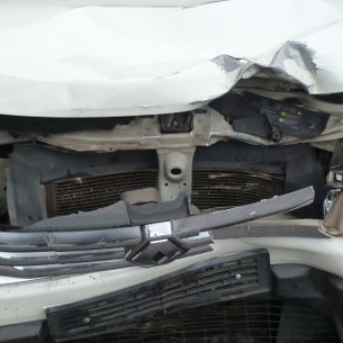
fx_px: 650
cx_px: 153
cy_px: 168
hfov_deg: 29.5
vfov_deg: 29.6
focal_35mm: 58
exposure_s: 1/200
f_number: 4
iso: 125
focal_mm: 4.5
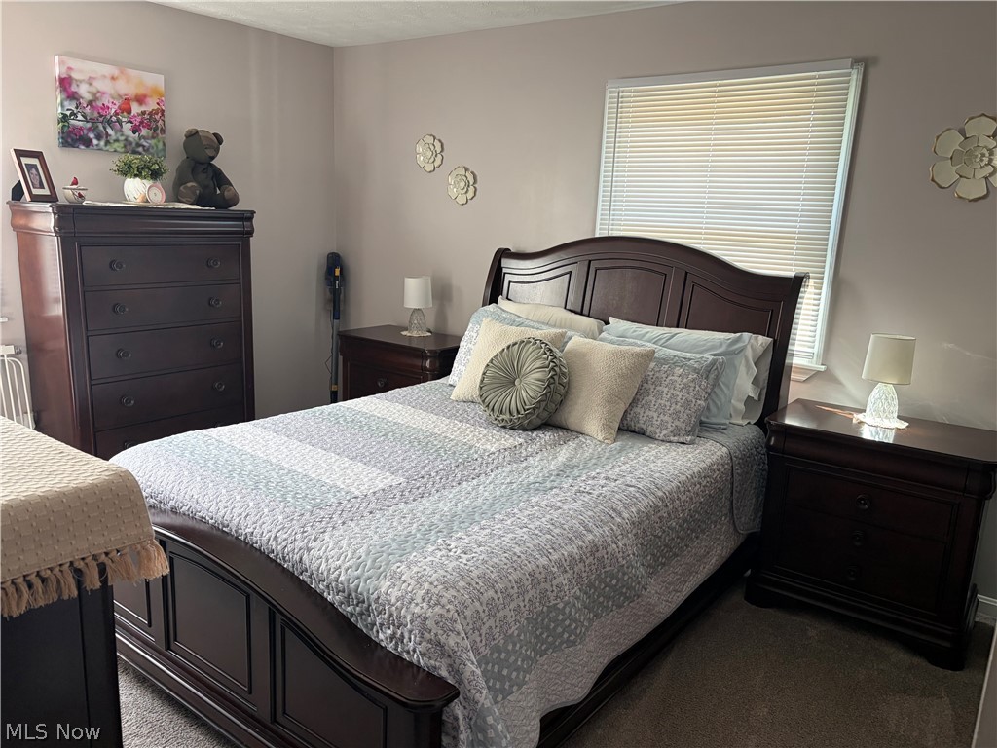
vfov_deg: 53.1
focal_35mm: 26
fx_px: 749
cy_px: 374
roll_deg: -2.3
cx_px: 498
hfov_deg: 67.3
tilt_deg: -11.9
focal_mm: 5.96
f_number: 1.6
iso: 160
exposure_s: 1/60
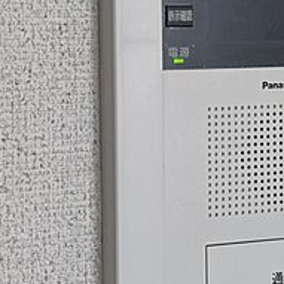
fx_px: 1402
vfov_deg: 11.5
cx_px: 243
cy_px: 68
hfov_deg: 11.5
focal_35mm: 151
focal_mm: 5.43
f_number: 1.89
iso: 108
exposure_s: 1/120
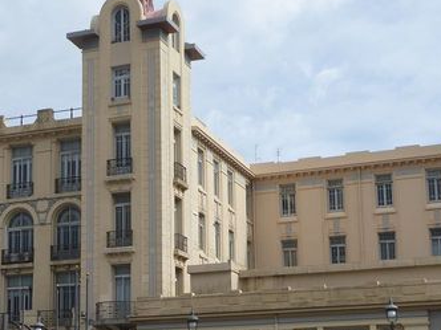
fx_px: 981
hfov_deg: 25.2
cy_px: 249
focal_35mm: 77
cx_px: 138
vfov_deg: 19.0
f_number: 3.5
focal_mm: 5.4
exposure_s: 1/1000
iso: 80
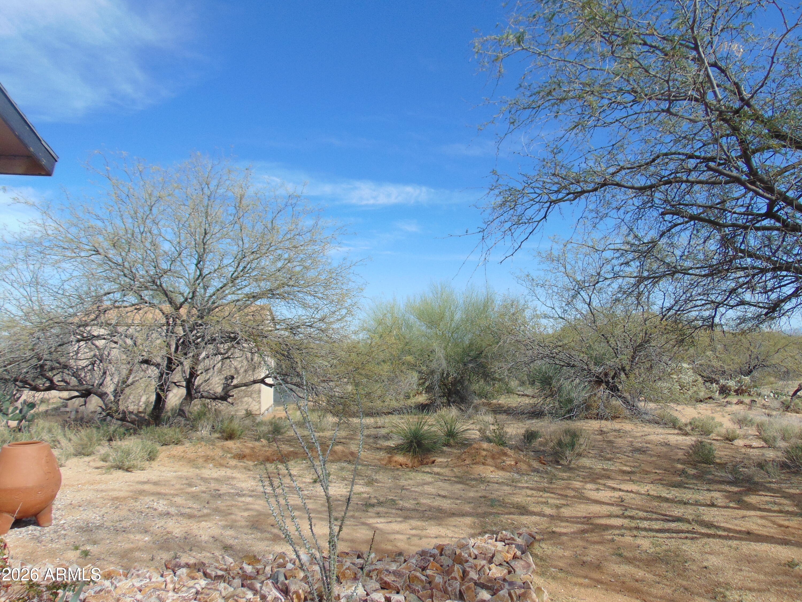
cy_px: 301
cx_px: 401
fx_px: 579
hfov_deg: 69.4
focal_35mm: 25
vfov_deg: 54.9
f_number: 7.7
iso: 80
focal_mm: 4.5
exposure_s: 1/250
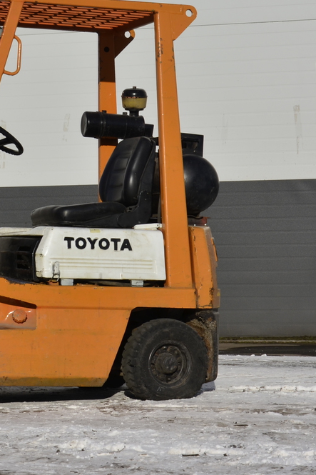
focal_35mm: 121
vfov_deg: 16.9
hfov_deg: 11.2
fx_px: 1594
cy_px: 173
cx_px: -39
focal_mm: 42
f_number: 13
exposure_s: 1/640
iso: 125
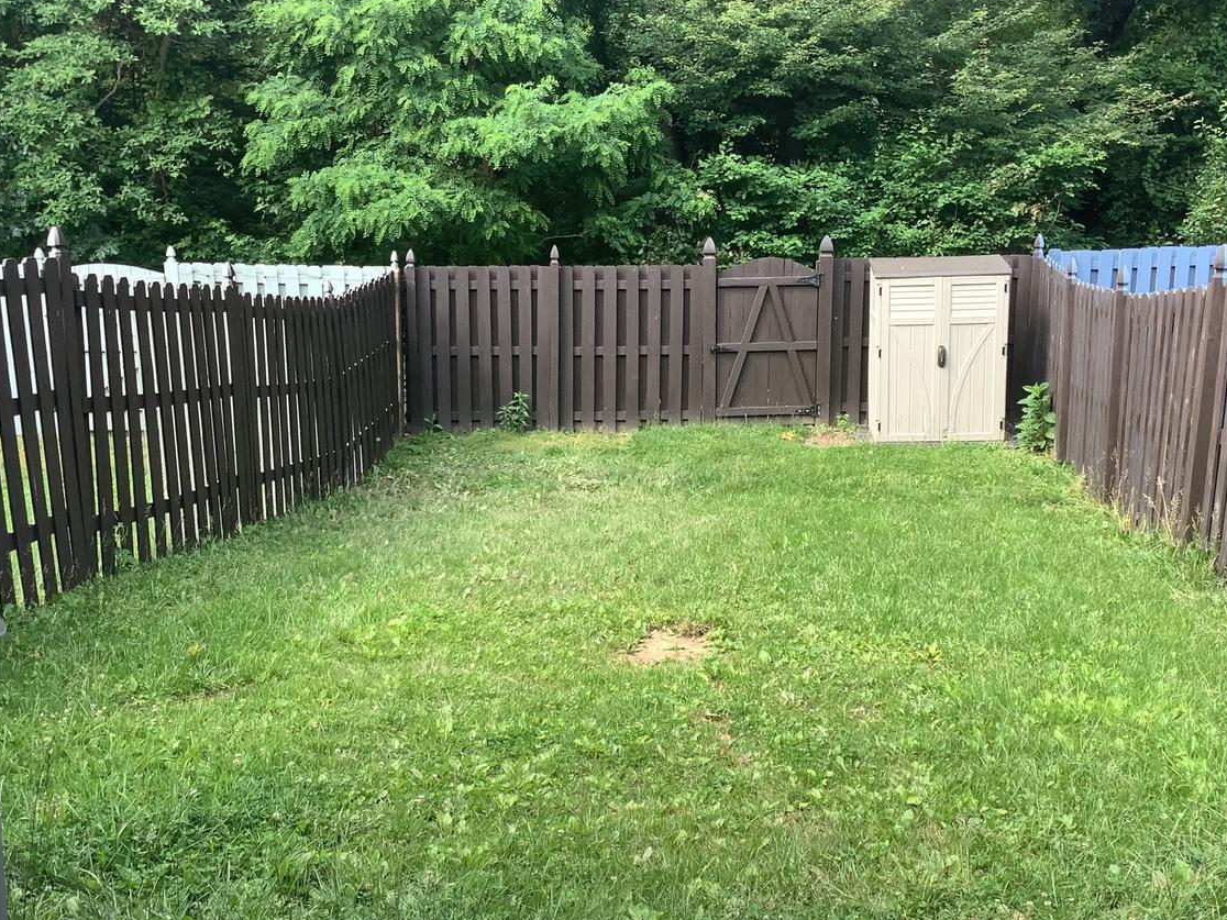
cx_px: 653
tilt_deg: -11.7
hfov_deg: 46.8
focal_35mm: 40
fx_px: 1418
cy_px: 489
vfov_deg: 35.9
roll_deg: -0.1
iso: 25
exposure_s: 1/152
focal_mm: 3.3
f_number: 2.4
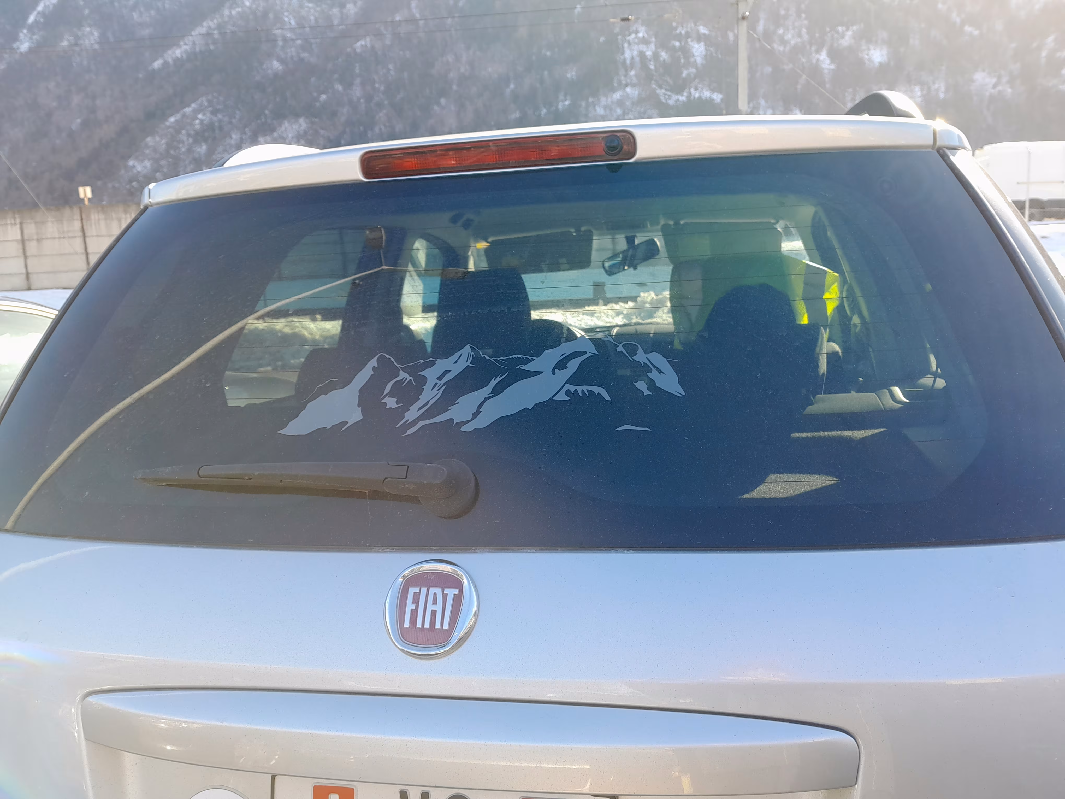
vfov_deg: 51.4
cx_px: 532
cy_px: 400
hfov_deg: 65.3
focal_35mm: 27
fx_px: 831
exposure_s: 1/100
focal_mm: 4
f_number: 1.8
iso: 40
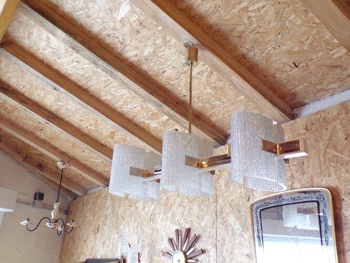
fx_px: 324
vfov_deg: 44.2
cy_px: 132
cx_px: 175
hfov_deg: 56.8
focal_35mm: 32
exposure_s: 1/17
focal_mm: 5.8
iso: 778
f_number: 3.2
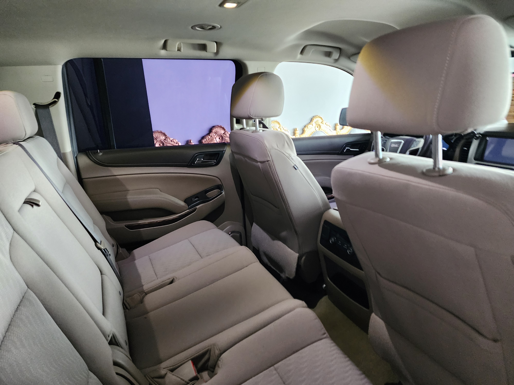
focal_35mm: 23
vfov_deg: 58.9
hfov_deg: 73.9
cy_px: 192
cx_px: 257
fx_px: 342
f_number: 1.8
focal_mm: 6.4
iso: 640
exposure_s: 1/40
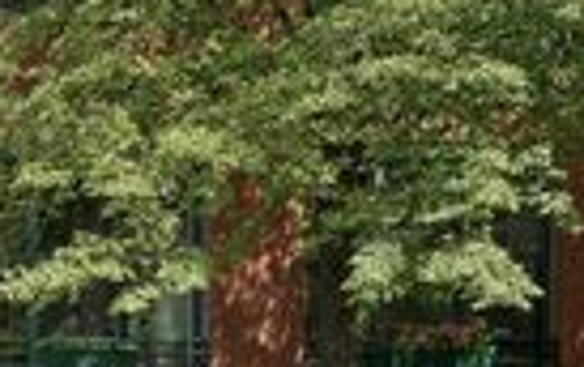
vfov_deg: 14.5
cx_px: -277
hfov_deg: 20.2
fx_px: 1418
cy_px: -15
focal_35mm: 89
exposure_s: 1/400
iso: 320
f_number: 8
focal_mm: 24
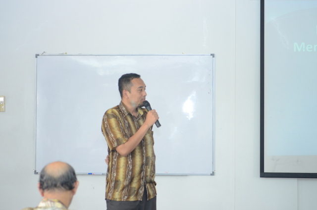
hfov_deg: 24.7
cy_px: 105
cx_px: 158
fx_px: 725
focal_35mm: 82
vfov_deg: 16.5
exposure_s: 1/100
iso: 1600
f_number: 2.8
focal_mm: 55
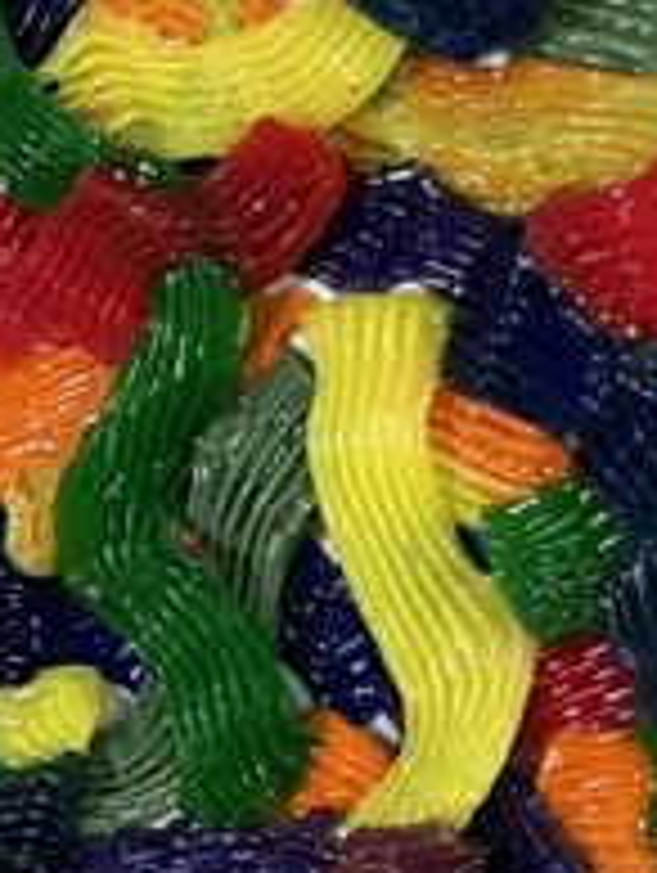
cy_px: 180
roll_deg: -0.6
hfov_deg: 10.3
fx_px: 3459
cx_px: -446
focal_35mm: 137
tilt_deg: -3.6
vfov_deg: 14.3
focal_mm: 5.1
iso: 125
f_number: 1.6
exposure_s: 1/89
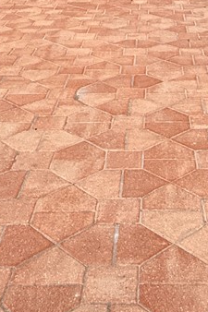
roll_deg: +0.0
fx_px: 599
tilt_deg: +0.6
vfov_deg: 24.1
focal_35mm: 69
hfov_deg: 19.5
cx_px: 164
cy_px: -134
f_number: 2.2
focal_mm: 2.22
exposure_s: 1/5155
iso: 50
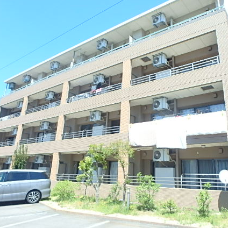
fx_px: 209
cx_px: 139
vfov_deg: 57.1
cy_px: 99
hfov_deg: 56.8
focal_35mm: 28
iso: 125
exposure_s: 1/400
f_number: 3.5
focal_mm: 3.7
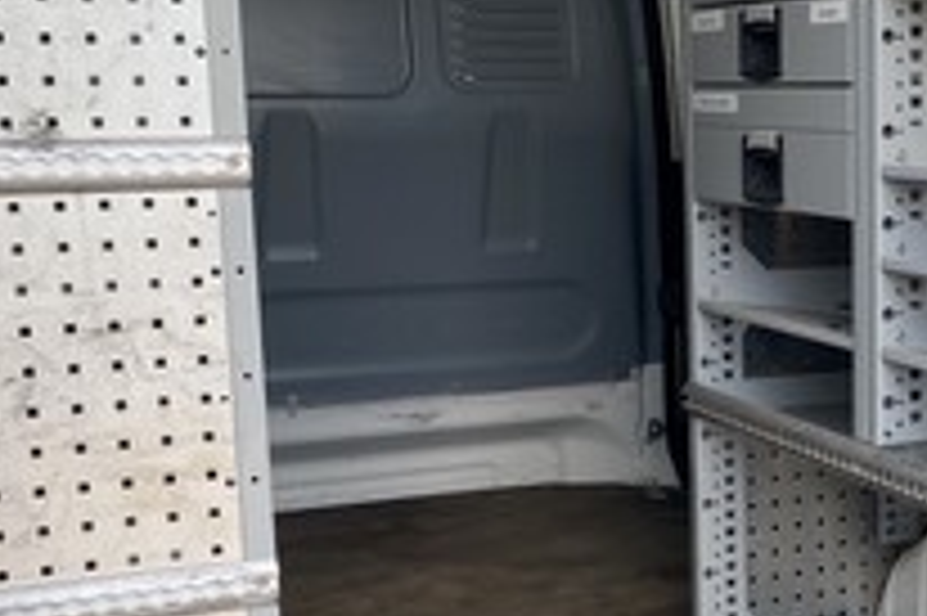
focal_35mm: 67
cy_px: 416
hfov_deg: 28.6
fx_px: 1724
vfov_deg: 20.2
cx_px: 878
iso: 32
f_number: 1.8
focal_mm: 4.25
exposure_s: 1/447
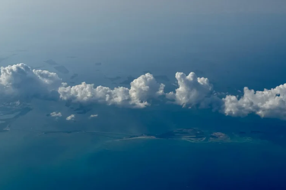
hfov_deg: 38.9
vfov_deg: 26.5
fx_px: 405
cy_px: 90
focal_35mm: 51
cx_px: 145
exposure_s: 1/7937
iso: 64
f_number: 1.78
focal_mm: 6.76
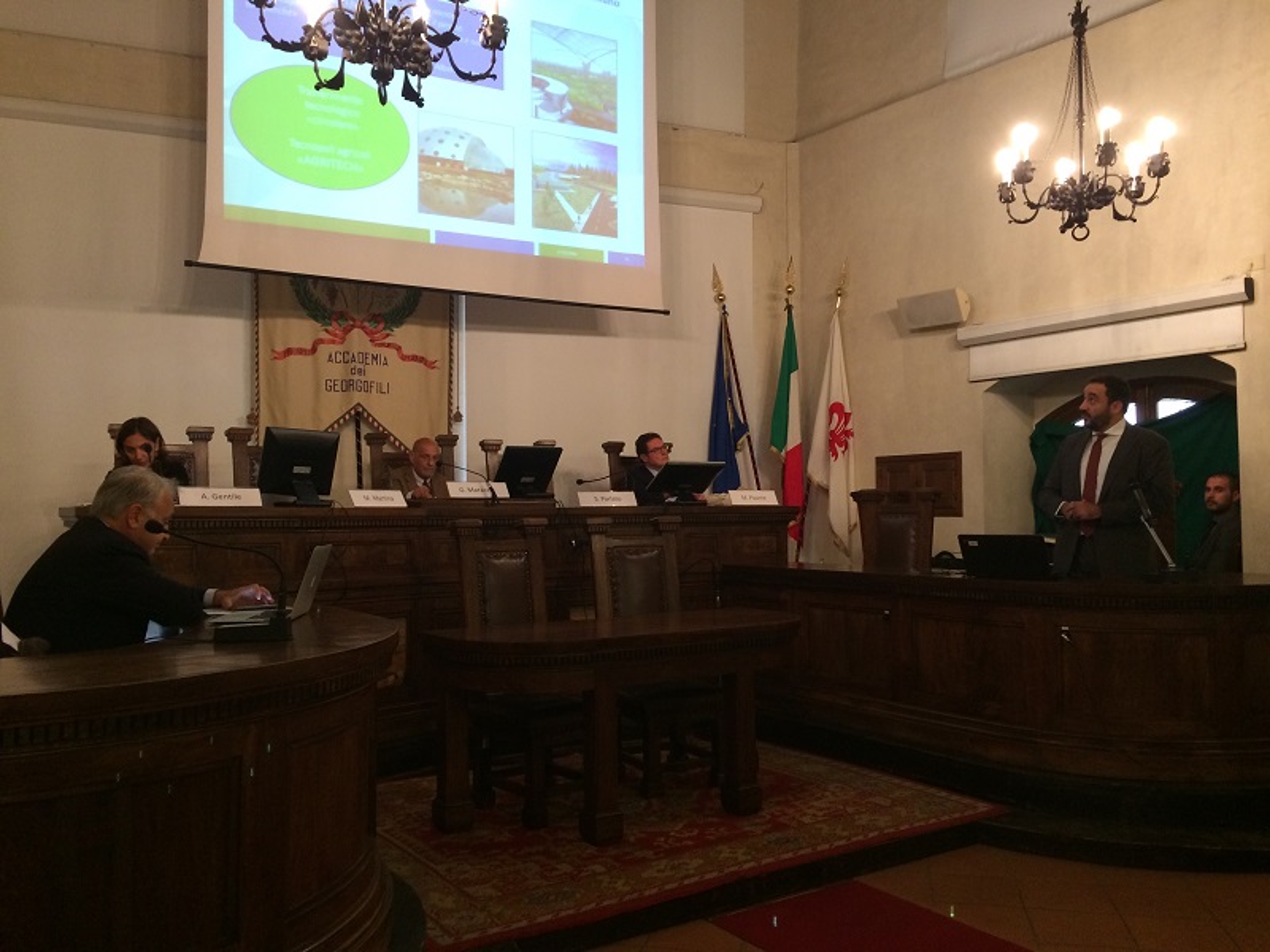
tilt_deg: +3.2
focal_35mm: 29
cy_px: 476
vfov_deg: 48.2
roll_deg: +1.1
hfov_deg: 61.7
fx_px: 1064
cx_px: 635
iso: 200
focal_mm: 4.15
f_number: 2.2
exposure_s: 1/33
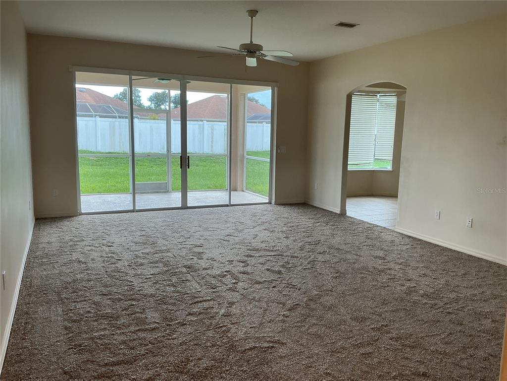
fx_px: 425
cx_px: 254
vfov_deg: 48.2
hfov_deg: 61.7
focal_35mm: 29
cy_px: 190
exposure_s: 1/120
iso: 50
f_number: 1.8
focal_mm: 3
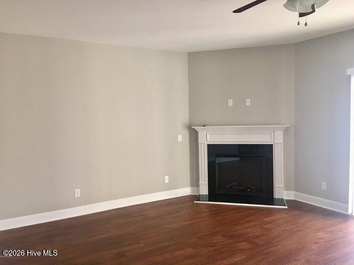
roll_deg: +1.0
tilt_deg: -2.8
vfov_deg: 48.2
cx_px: 177
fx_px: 297
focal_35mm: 29
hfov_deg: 61.7
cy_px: 132
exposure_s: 1/15
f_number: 2.2
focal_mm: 4.15
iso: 40
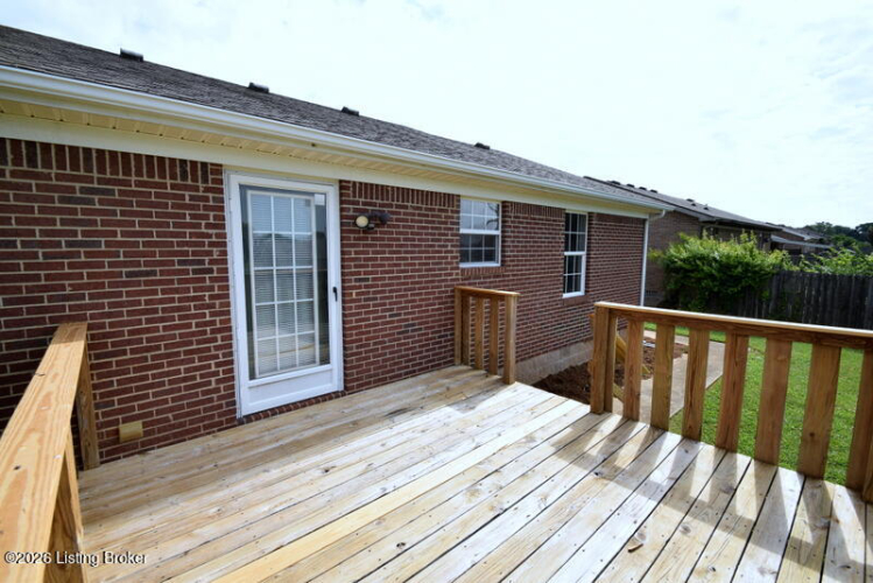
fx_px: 364
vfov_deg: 77.4
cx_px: 436
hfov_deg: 100.4
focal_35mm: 15
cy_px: 292
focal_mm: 10
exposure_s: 1/400
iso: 200
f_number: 10
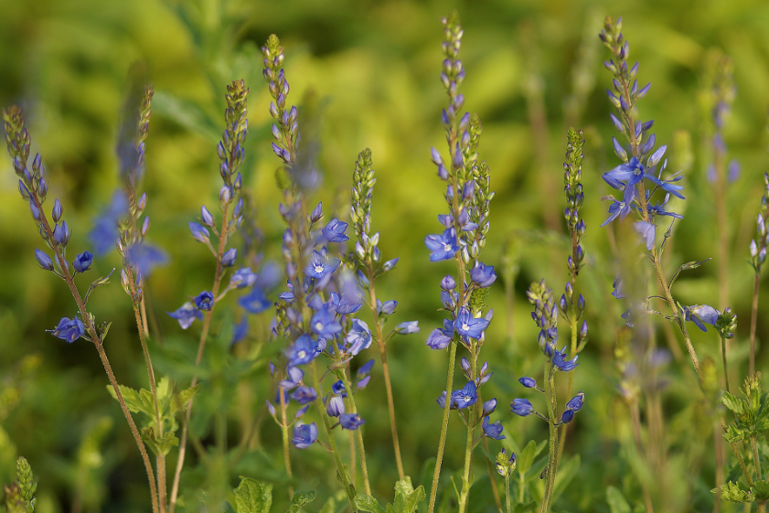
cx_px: 508
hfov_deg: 9.6
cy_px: 272
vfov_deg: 6.4
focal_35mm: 214
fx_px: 4572
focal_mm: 100
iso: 100
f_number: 2.8
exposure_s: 1/640
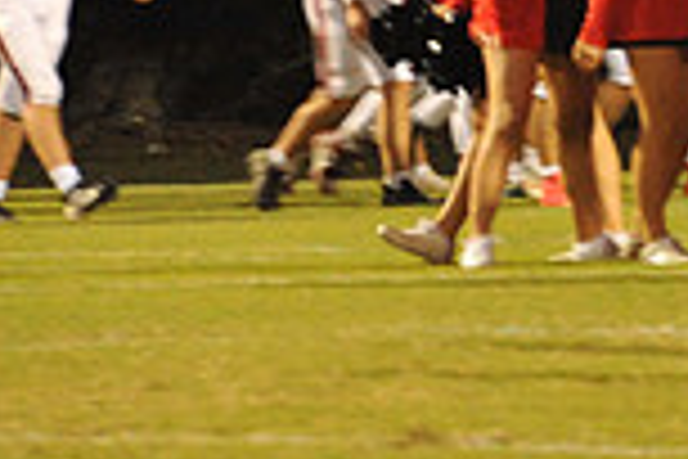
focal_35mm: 756
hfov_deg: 2.7
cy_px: 104
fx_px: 14447
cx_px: 1295
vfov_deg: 1.8
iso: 6400
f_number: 7.1
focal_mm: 200
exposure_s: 1/80
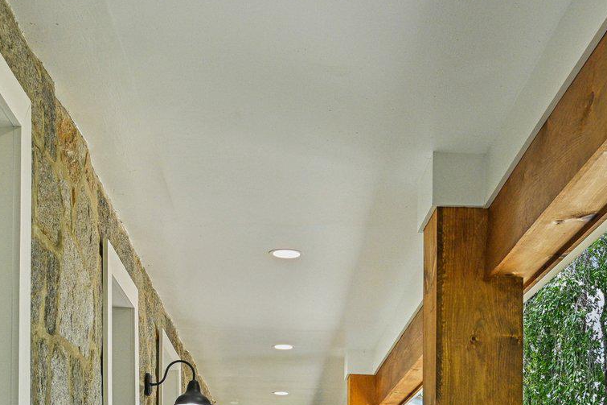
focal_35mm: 58
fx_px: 984
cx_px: 276
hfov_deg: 34.3
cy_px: 526
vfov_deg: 21.1
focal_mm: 21.5
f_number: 8
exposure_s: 1/100
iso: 400
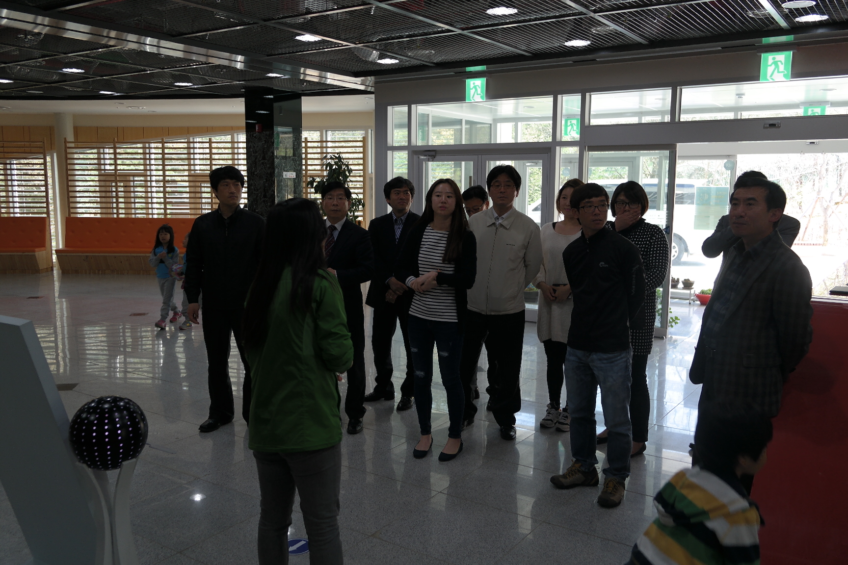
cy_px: 282
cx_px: 424
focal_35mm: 30
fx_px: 707
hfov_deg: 61.9
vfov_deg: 43.6
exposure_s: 1/40
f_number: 3.5
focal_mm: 20
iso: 100
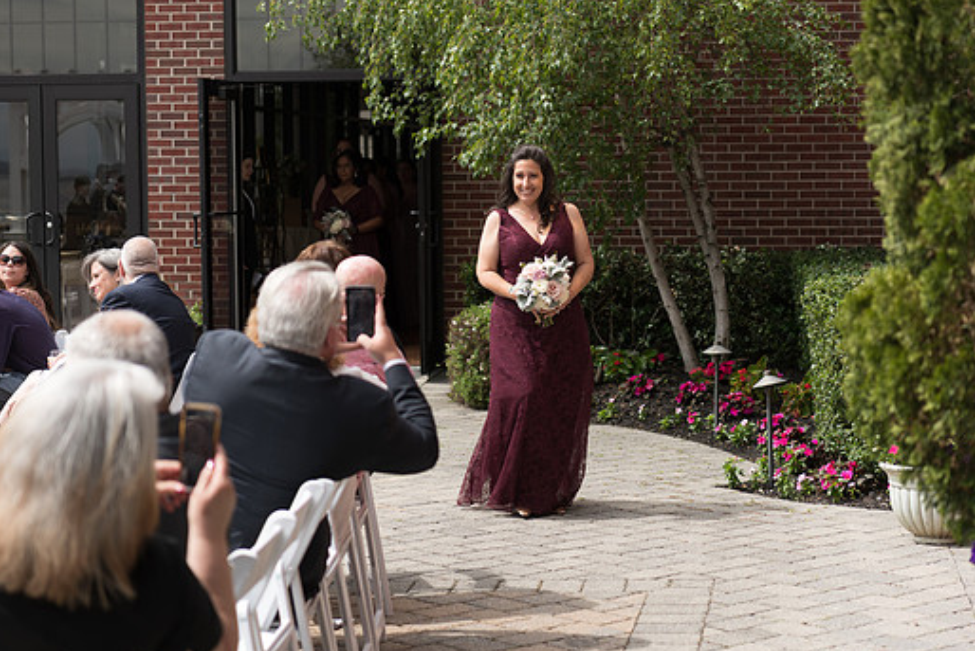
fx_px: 2140
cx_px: 546
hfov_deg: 25.6
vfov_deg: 17.3
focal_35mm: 79
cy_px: 314
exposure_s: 1/640
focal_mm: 70
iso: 64
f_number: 2.8
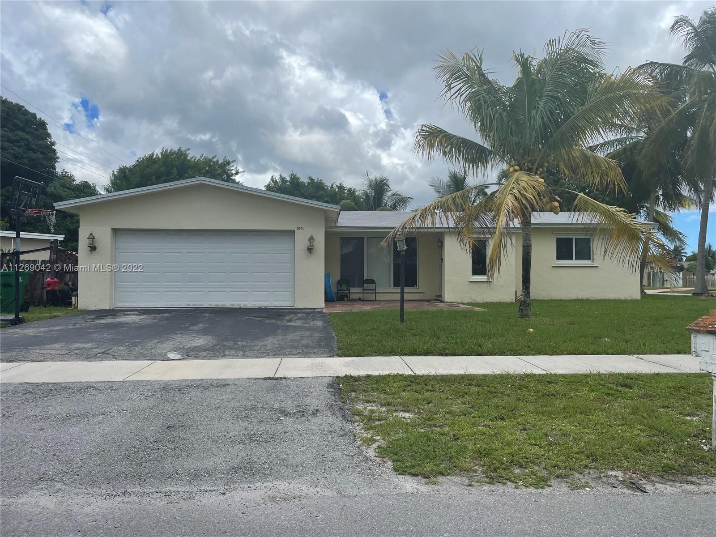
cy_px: 268
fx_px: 538
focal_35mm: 26
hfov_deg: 67.3
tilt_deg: +1.6
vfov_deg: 53.1
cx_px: 358
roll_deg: -0.1
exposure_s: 1/5556
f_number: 1.6
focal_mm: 4.2
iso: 32
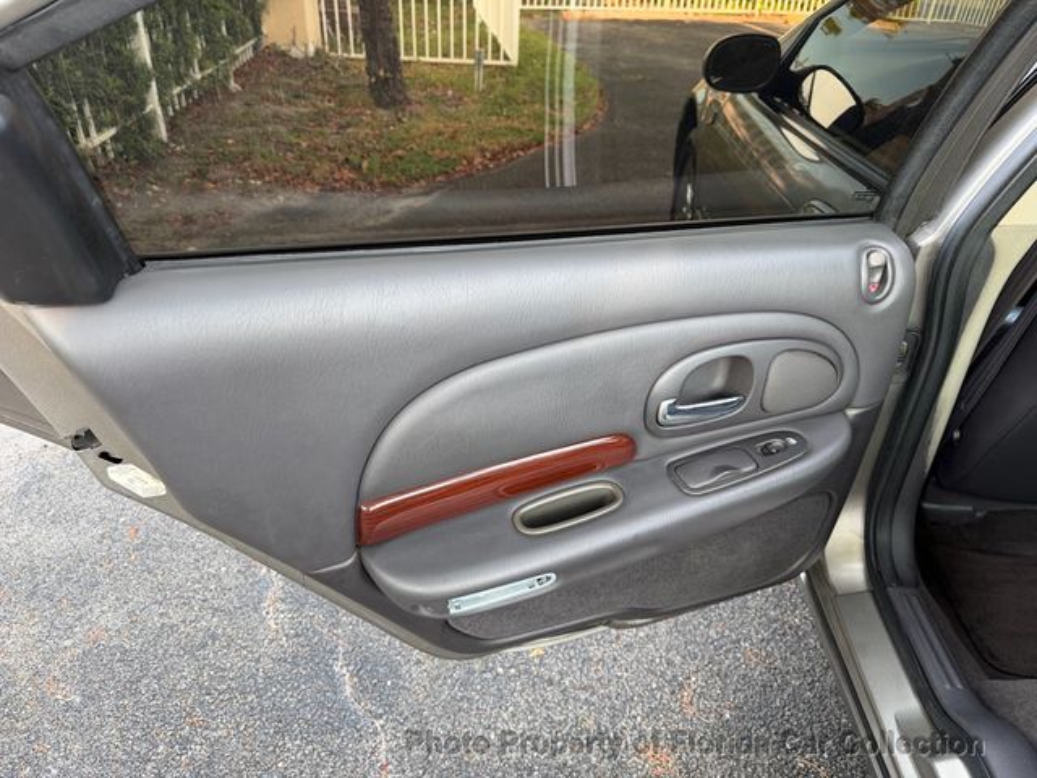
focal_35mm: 24
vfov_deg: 56.8
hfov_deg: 71.6
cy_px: 389
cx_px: 518
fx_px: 719
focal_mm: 6.76
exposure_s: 1/121
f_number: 1.78
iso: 80
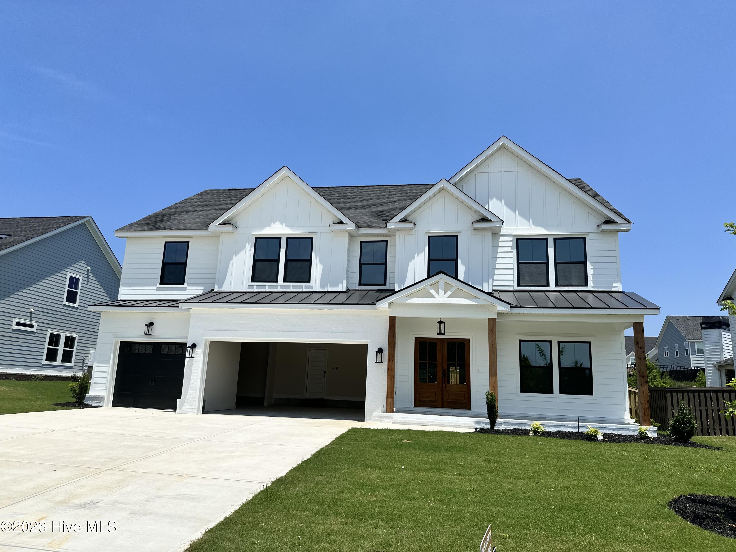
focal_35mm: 24
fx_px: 510
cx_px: 368
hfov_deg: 71.6
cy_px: 276
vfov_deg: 56.8
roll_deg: -3.2
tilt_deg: +11.8
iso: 80
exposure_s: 1/7042
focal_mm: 6.86
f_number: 1.78
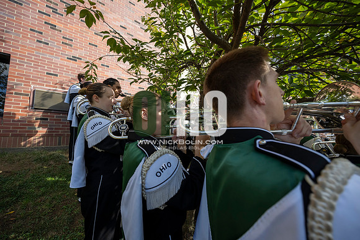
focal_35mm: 14
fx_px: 140
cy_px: 120
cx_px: 180
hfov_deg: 104.2
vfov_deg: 81.2
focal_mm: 14
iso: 320
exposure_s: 1/500
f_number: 4.5
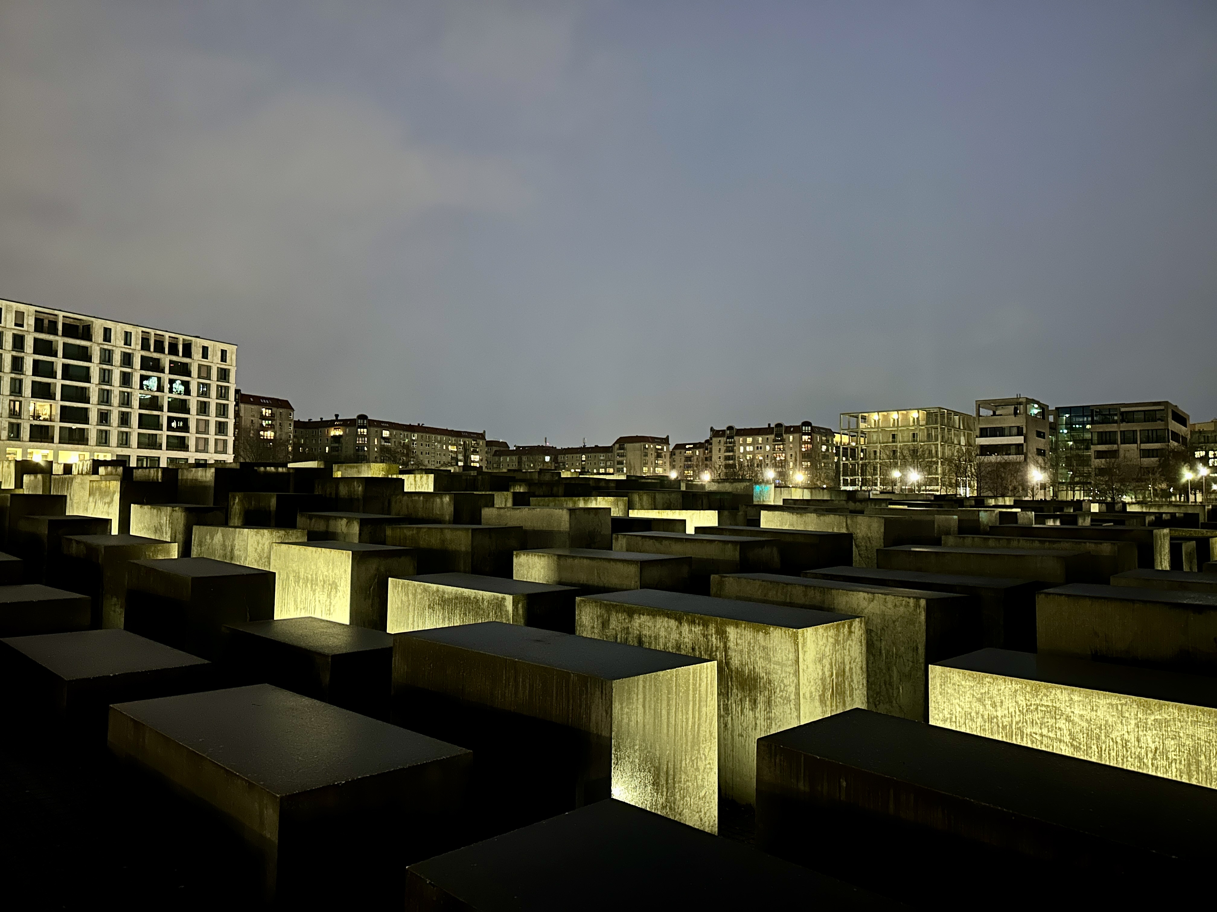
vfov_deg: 56.8
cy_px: 456
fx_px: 844
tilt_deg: +3.2
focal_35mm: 24
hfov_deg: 71.6
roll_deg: -0.9
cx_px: 608
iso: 1250
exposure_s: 1/9
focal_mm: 6.86
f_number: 1.78
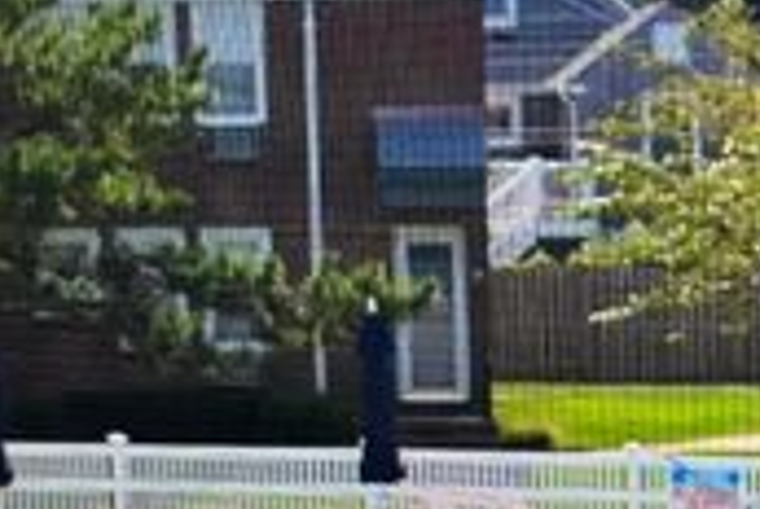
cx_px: 879
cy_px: 608
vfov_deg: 16.8
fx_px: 1649
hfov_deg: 23.9
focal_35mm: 78
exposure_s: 1/121
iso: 50
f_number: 1.5
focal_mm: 5.7
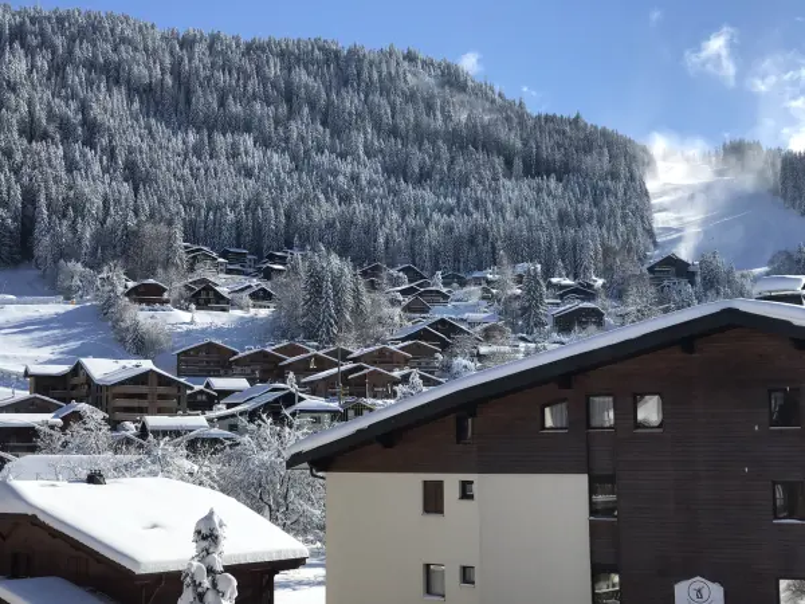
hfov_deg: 33.8
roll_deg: +0.3
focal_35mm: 57
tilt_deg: +7.5
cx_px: 402
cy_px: 302
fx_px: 1326
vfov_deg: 25.7
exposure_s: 1/977
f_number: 2.8
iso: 20
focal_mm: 6.6
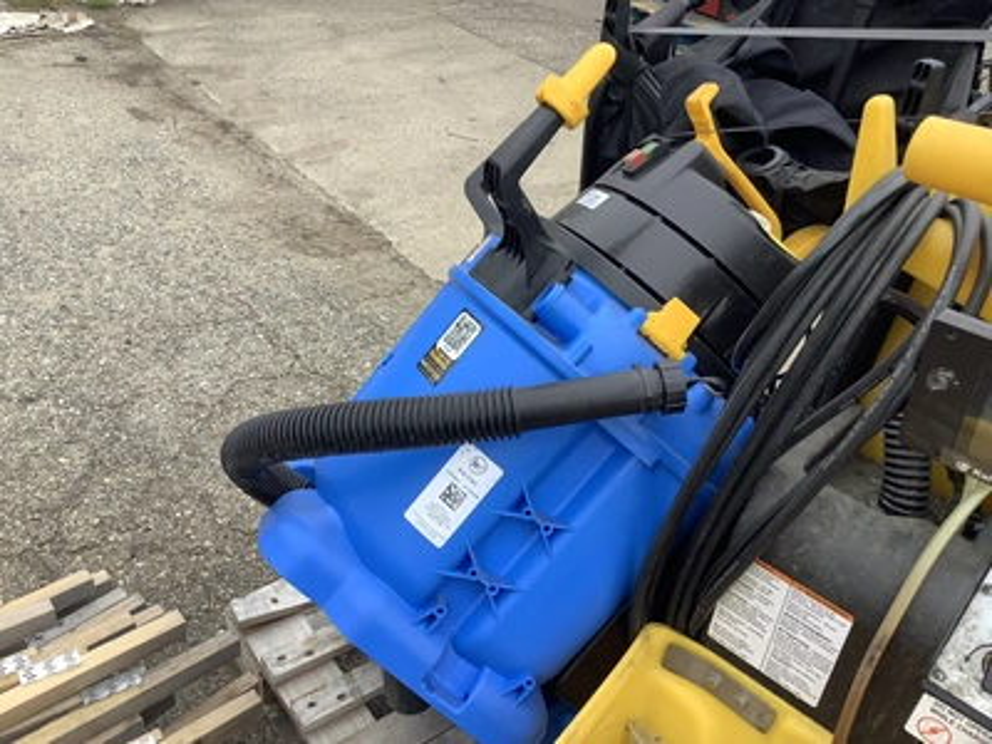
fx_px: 888
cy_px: 372
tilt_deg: -35.8
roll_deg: -5.1
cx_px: 496
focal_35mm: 31
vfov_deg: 45.4
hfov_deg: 58.4
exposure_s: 1/306
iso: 25
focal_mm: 3.3
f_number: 2.4
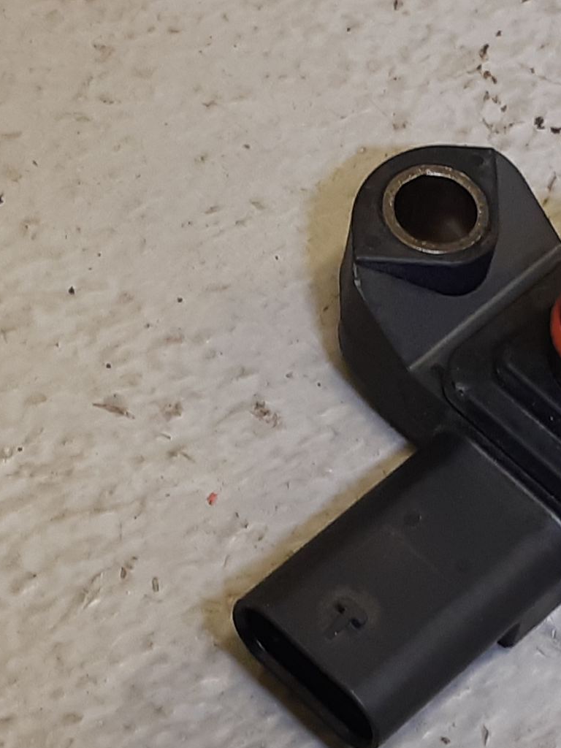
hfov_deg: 27.8
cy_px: 420
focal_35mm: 52
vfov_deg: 36.8
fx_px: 1124
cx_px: 381
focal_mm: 3.93
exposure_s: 1/50
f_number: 1.7
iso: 100
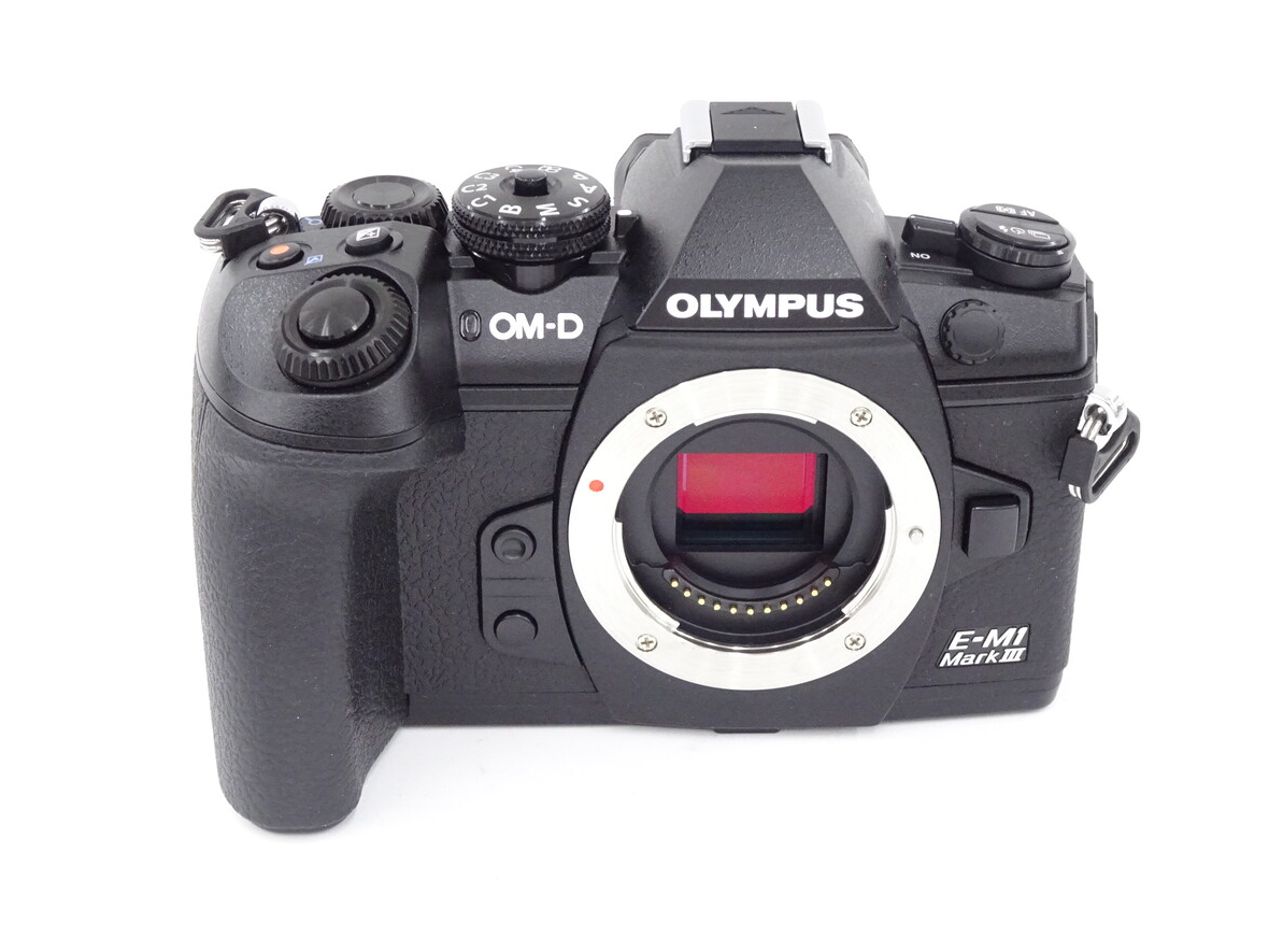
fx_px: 2236
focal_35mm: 61
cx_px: 630
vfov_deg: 24.0
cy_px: 472
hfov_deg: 31.7
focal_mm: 10.23
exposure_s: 1/60
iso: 800
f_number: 4.5
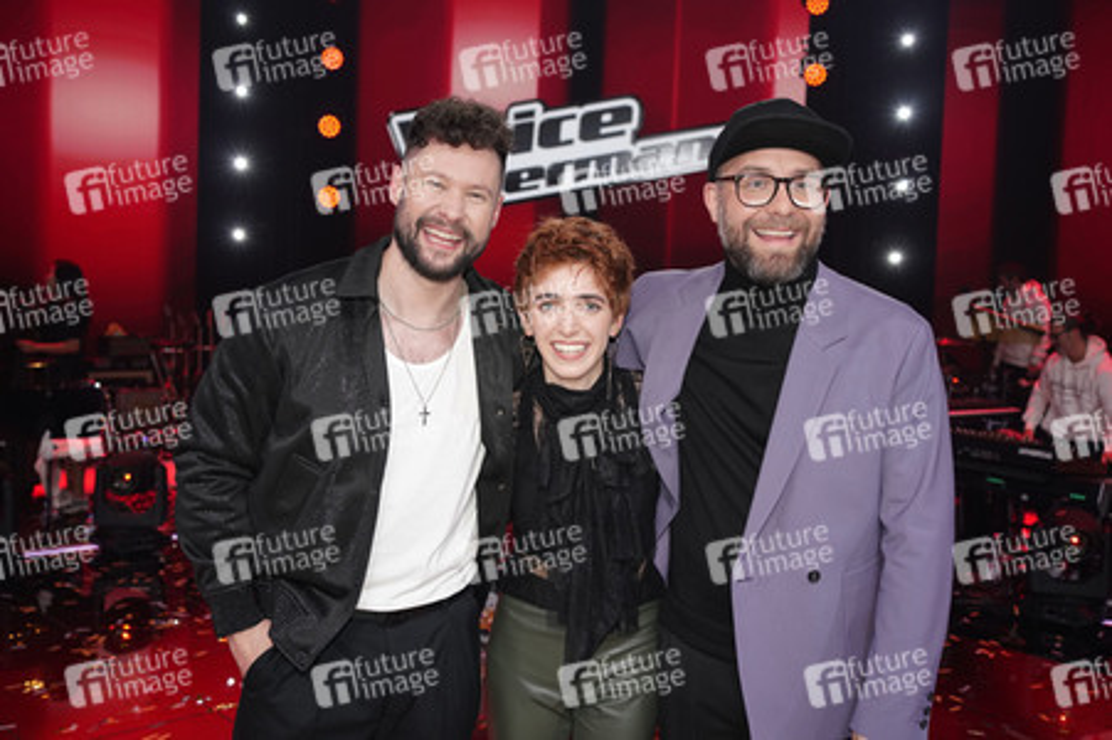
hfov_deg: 50.7
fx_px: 1173
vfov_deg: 35.0
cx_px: 556
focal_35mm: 38
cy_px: 370
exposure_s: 1/100
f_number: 4.5
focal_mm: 38
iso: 1600
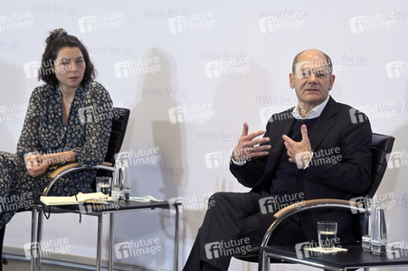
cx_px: 204
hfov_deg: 12.8
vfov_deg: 8.6
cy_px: 136
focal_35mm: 160
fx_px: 1812
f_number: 6.3
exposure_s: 1/500
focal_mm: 160
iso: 6400
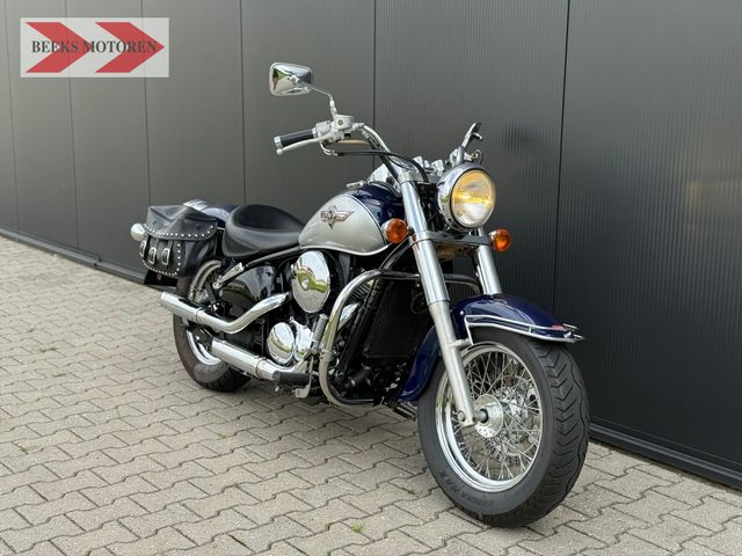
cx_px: 371
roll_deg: -0.3
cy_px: 278
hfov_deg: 39.7
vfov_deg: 30.3
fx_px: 1029
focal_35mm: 48
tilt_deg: -10.4
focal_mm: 6.76
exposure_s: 1/939
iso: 64
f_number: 1.78
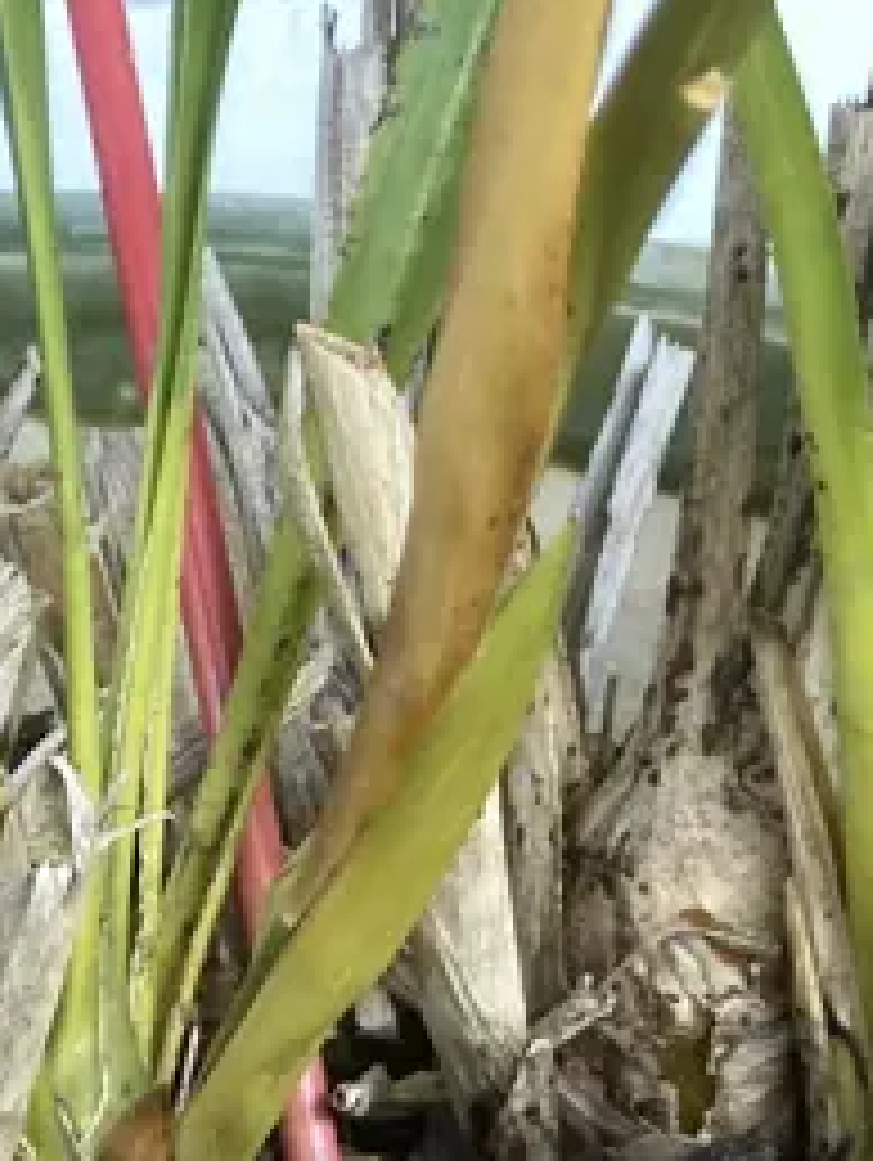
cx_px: -81
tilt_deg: -36.0
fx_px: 3726
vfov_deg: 15.7
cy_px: 1922
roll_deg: -1.1
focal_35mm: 111
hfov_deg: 13.1
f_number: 1.8
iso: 80
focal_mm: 3.99
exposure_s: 1/67
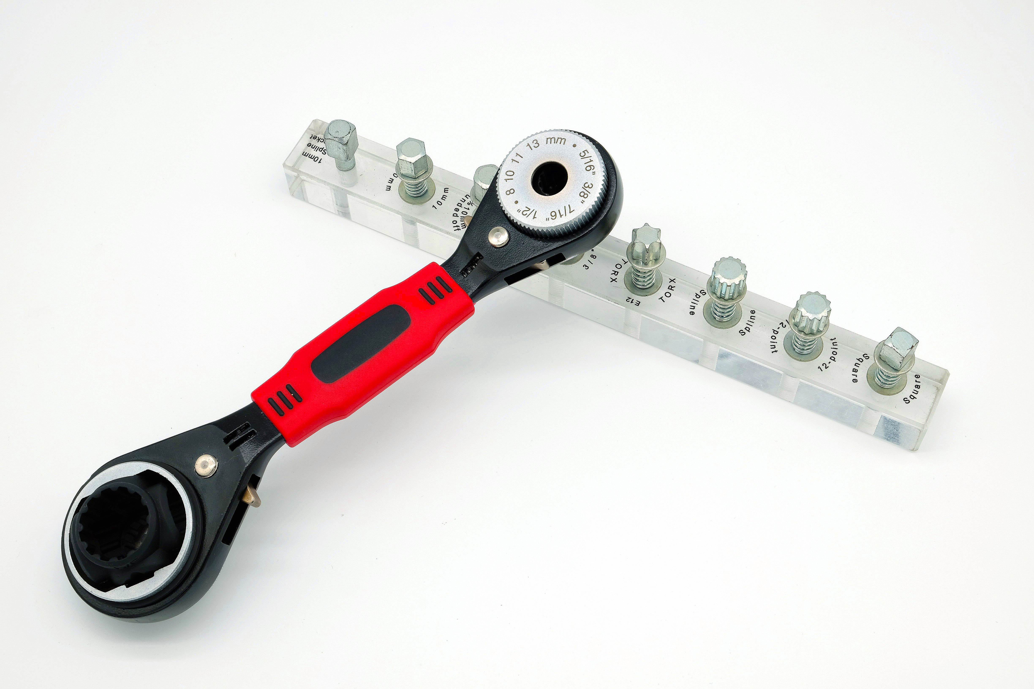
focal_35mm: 51
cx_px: 517
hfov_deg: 38.9
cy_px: 344
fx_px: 1465
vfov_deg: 26.5
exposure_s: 1/50
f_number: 13
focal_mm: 34.3
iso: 200
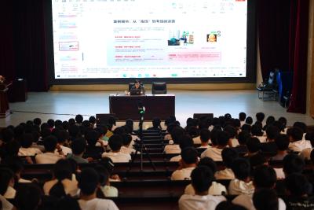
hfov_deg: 28.8
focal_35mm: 70
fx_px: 611
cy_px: 105
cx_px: 157
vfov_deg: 19.5
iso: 400
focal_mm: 70
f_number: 2.8
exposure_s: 1/80
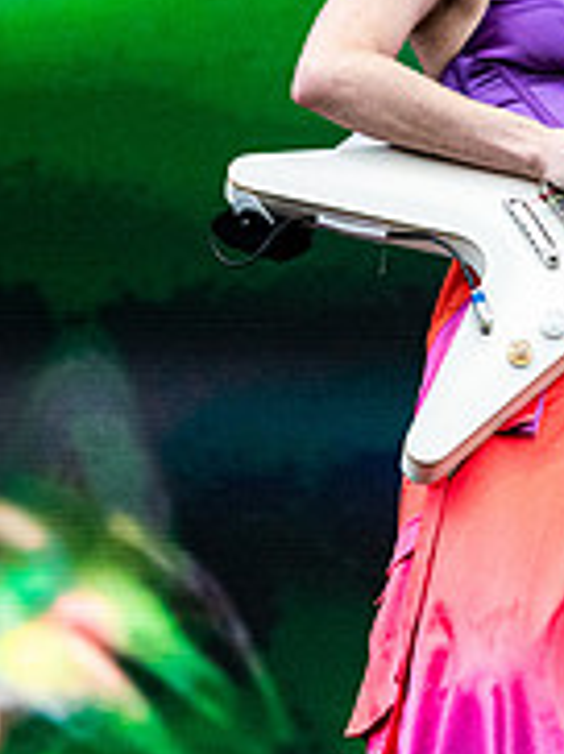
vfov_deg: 7.4
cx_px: 609
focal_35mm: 267
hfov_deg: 5.5
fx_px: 5814
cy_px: 306
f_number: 3.2
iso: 1250
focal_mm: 82
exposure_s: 1/6400
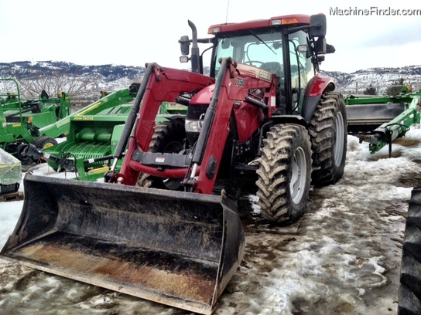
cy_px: 158
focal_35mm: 35
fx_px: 426
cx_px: 210
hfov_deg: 52.6
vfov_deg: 40.7
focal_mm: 4.28
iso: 50
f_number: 2.4
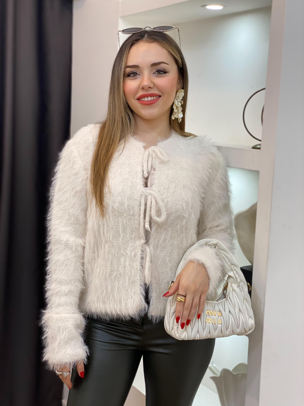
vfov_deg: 36.8
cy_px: 203
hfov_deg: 28.0
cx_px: 152
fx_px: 609
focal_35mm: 52
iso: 80
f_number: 2
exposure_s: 1/100
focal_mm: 6
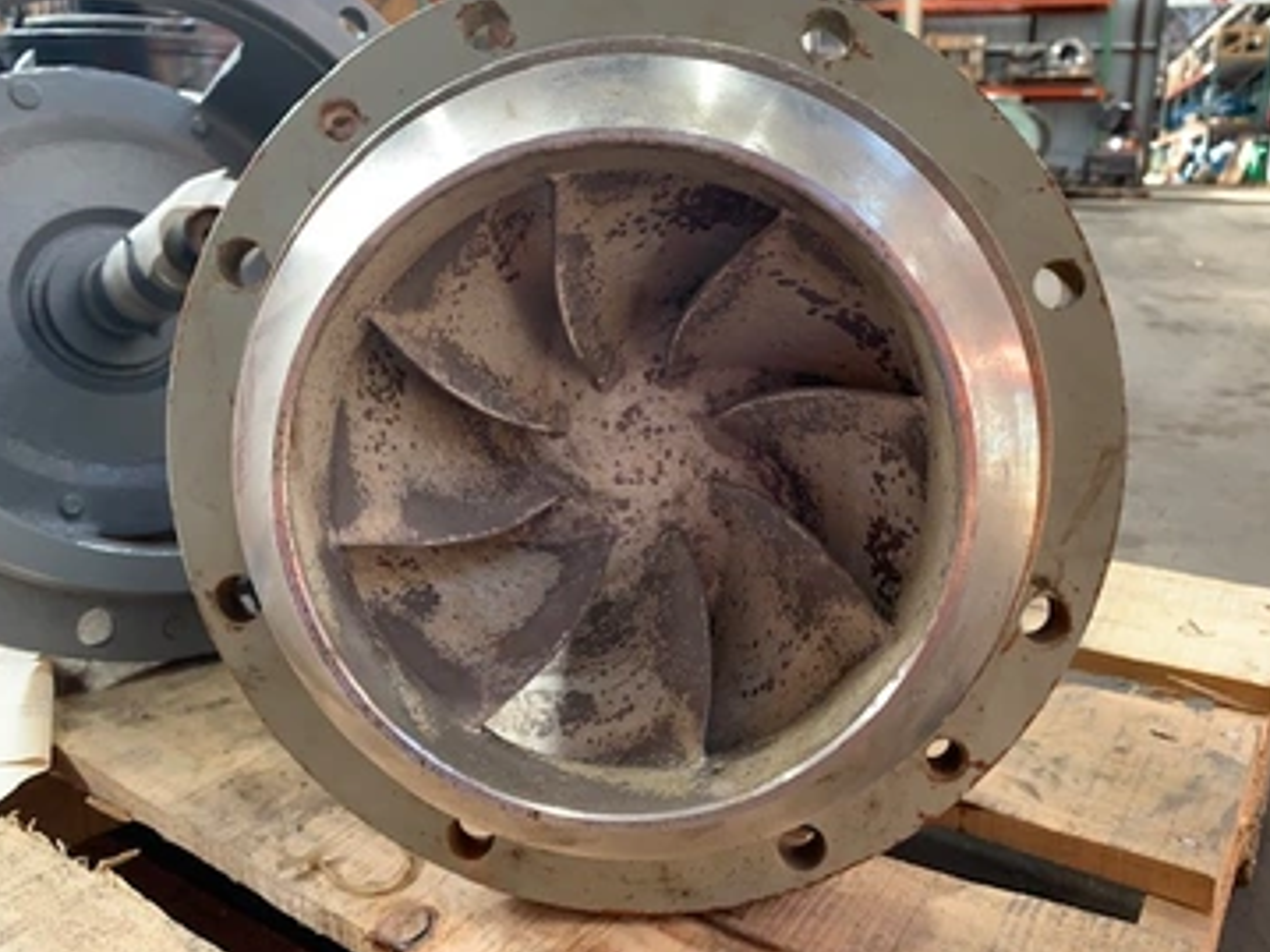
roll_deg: -0.9
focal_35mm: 29
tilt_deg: -13.1
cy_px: 428
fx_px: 1064
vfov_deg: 48.1
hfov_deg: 61.7
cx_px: 658
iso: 125
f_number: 1.8
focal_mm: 4.25
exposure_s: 1/60
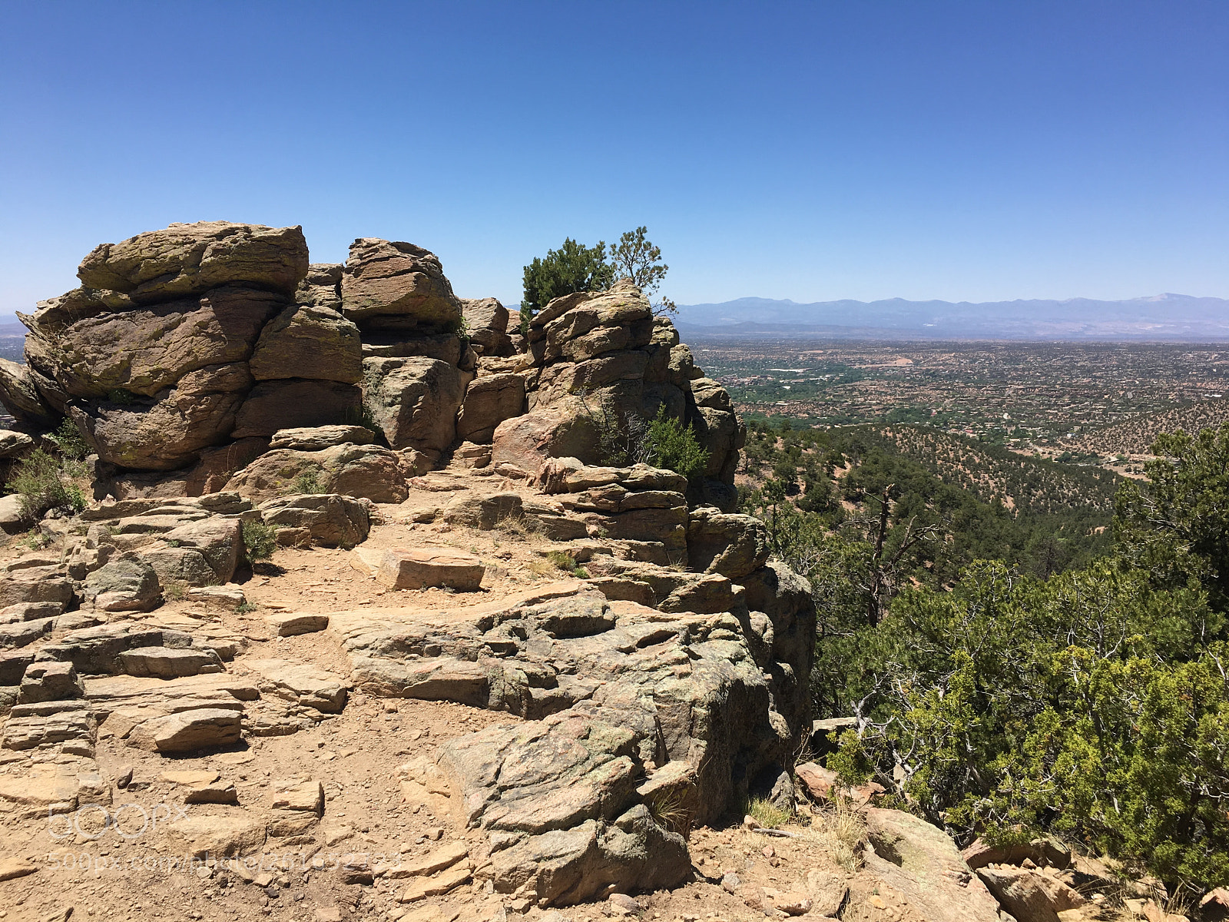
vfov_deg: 48.2
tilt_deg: -7.9
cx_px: 614
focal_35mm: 29
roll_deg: -0.1
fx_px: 1030
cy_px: 461
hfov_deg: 61.7
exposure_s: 1/1538
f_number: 2.2
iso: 25
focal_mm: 4.15
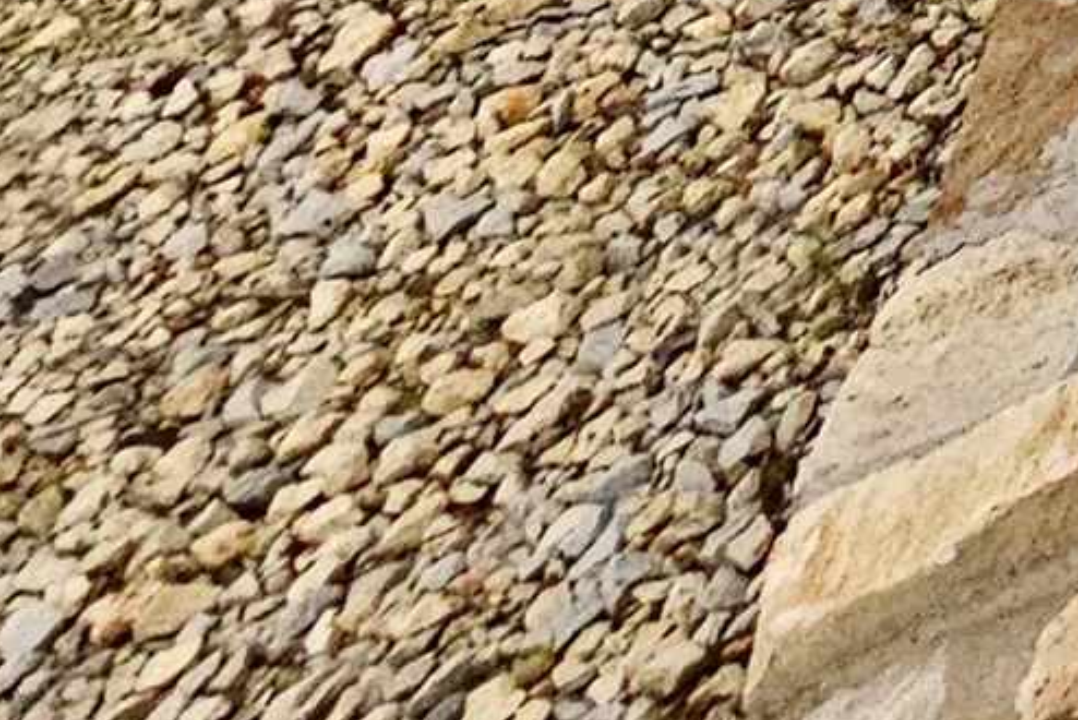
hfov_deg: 13.2
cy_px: -1743
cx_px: 2883
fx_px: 2517
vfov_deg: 9.7
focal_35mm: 84
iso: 250
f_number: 2.2
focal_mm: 2.2
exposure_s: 1/60
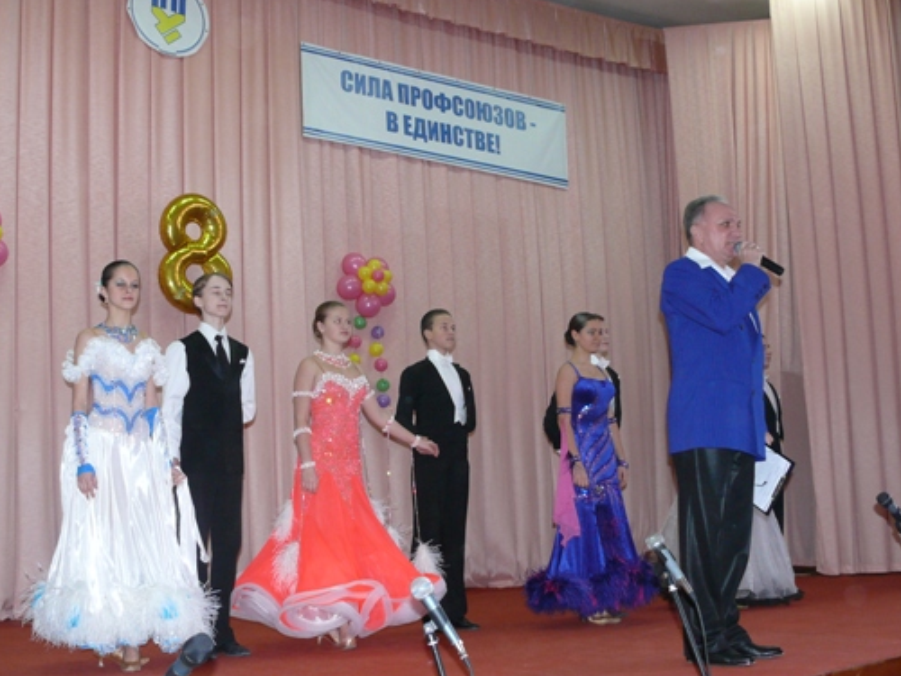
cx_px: 409
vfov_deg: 34.3
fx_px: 1093
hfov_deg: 44.7
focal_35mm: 42
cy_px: 384
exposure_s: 1/30
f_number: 2.8
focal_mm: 7.4
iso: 250
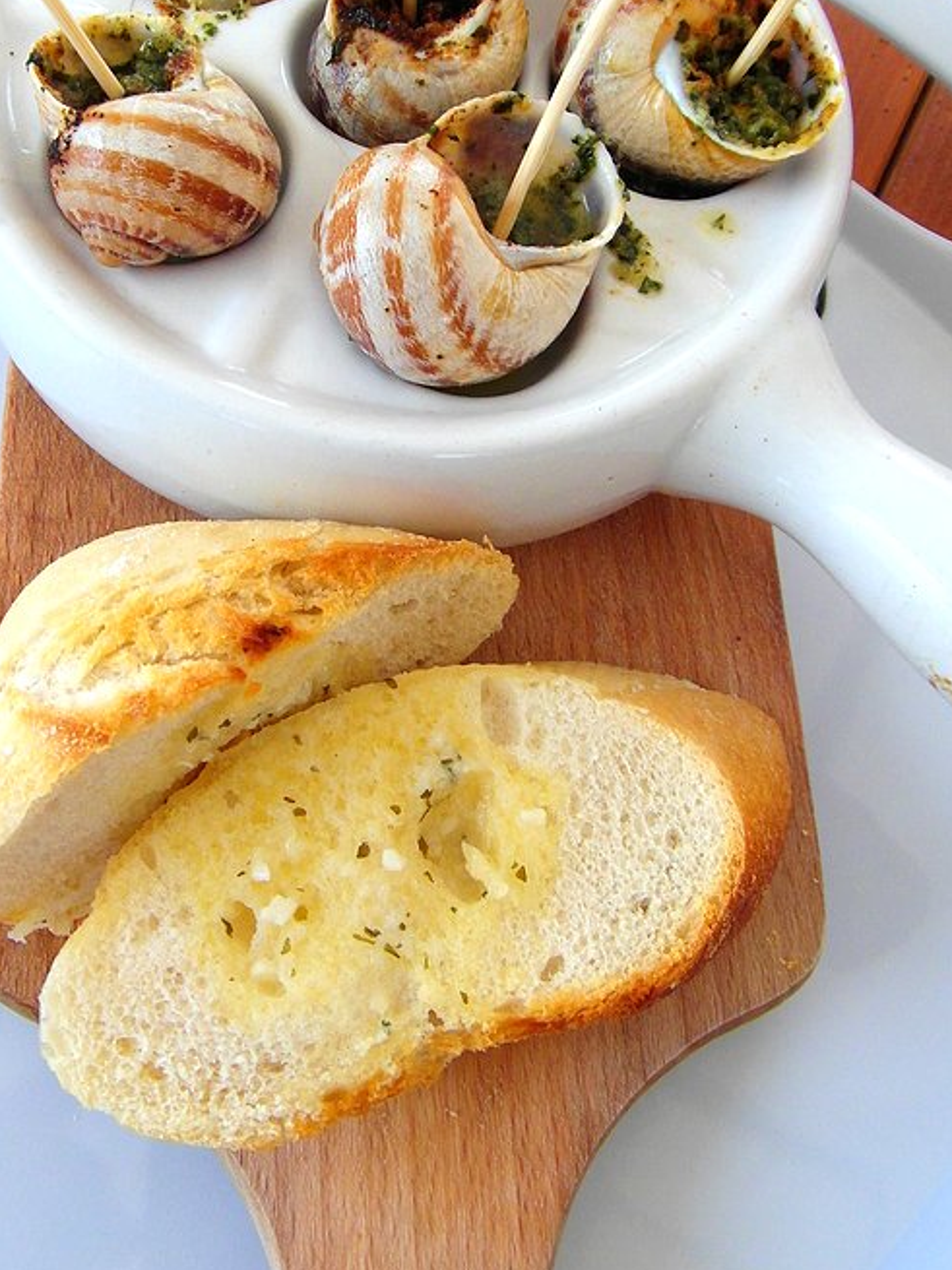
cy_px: 479
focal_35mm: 33
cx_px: 340
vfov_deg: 54.8
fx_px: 1210
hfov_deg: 42.5
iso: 100
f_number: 3.2
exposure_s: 1/90
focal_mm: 4
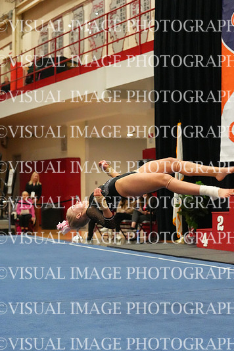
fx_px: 741
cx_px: 122
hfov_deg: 17.9
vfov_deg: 26.6
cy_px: 185
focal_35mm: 76
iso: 16000
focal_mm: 70
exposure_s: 1/1250
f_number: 4
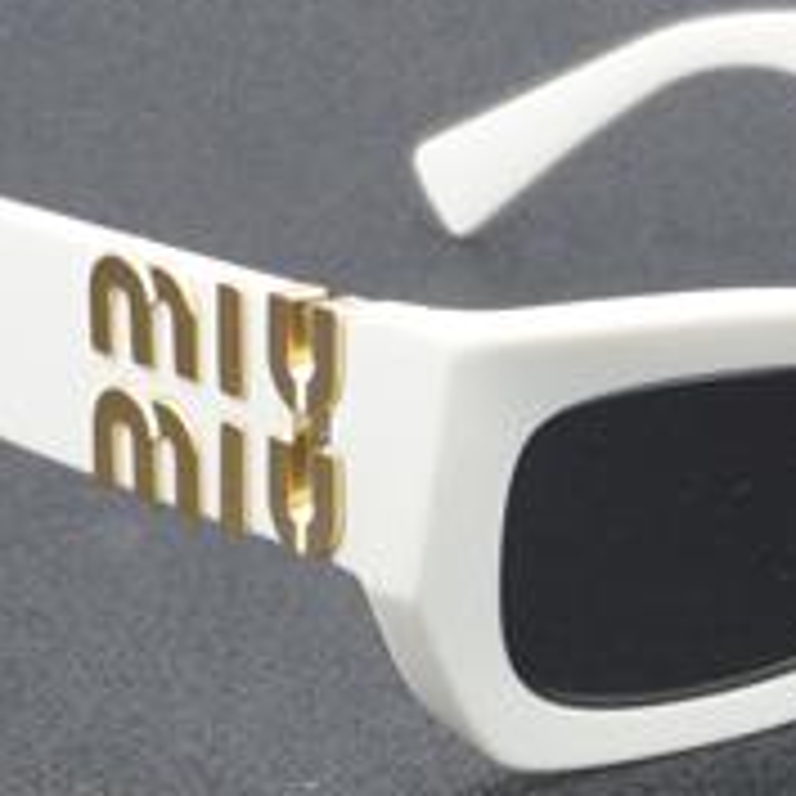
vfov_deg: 12.1
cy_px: 423
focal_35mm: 144
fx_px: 3746
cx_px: 607
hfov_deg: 12.1
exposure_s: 1.3
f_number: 32
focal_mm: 50
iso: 100
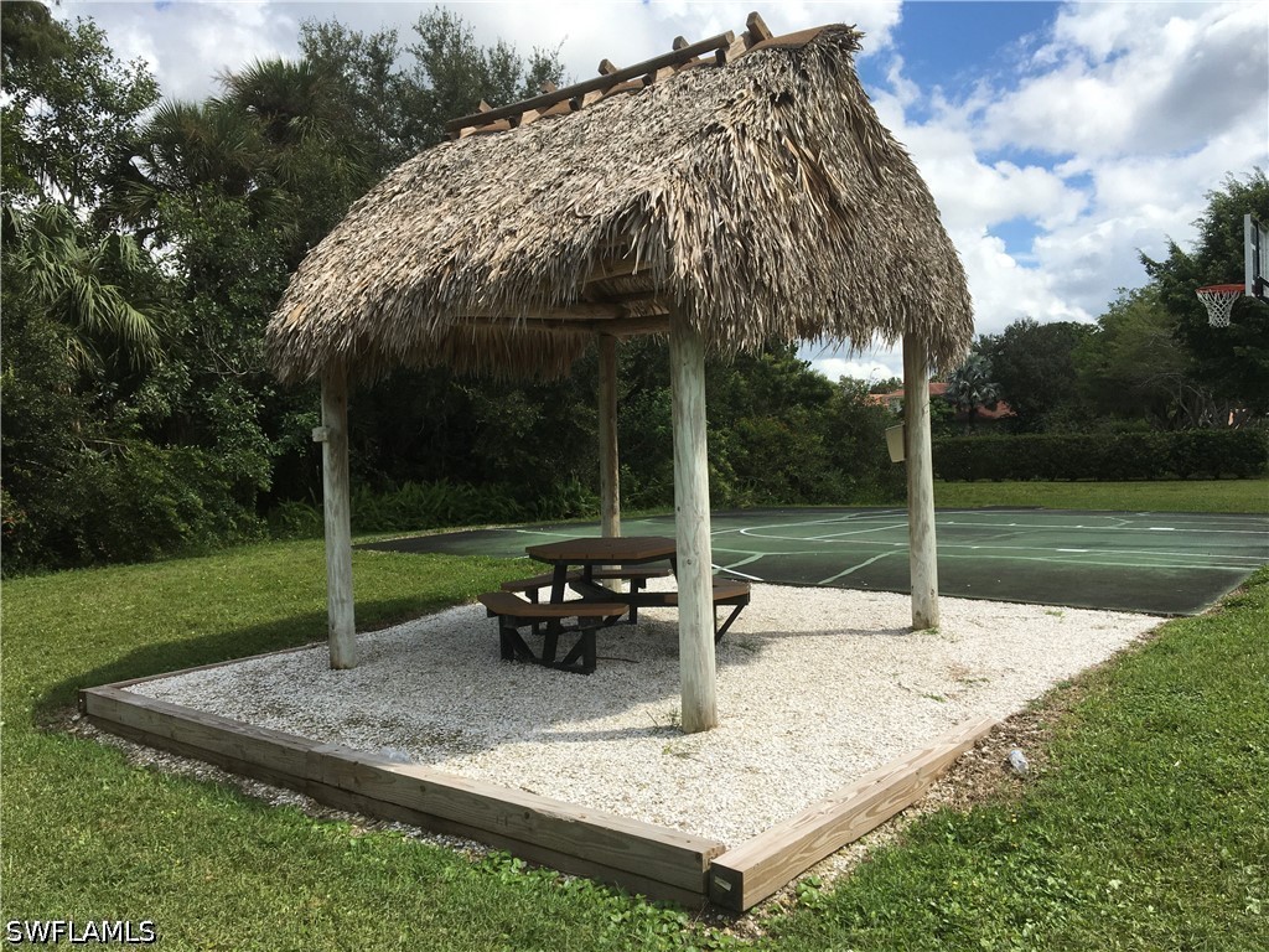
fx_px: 1063
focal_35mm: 29
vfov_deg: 48.2
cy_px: 476
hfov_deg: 61.7
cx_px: 634
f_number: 2.2
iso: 25
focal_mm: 4.15
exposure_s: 1/2747
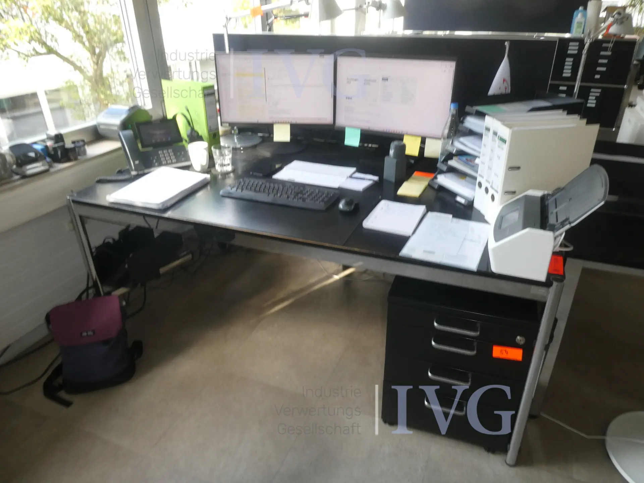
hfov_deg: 71.6
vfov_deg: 56.8
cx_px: 322
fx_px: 446
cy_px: 242
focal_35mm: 24
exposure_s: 1/60
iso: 200
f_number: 3.3
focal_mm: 4.3
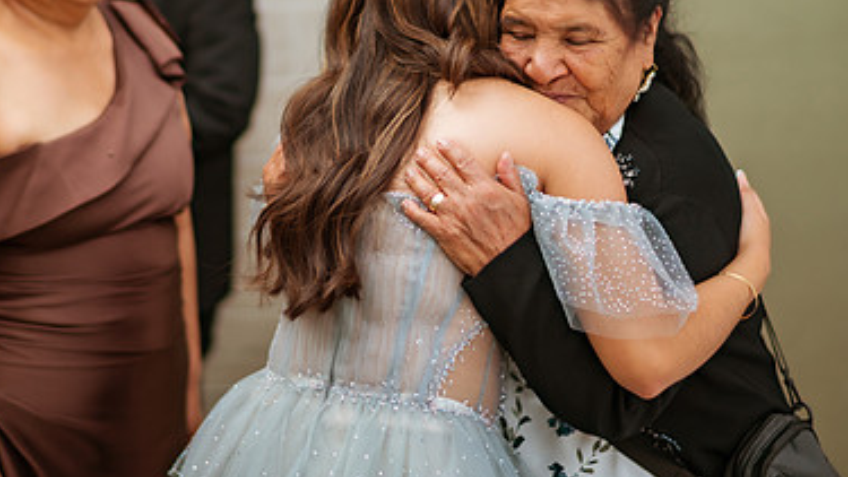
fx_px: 2114
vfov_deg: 12.8
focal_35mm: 94
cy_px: 71
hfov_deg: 22.6
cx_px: 301
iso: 50
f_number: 1.4
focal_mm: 58
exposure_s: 1/8000
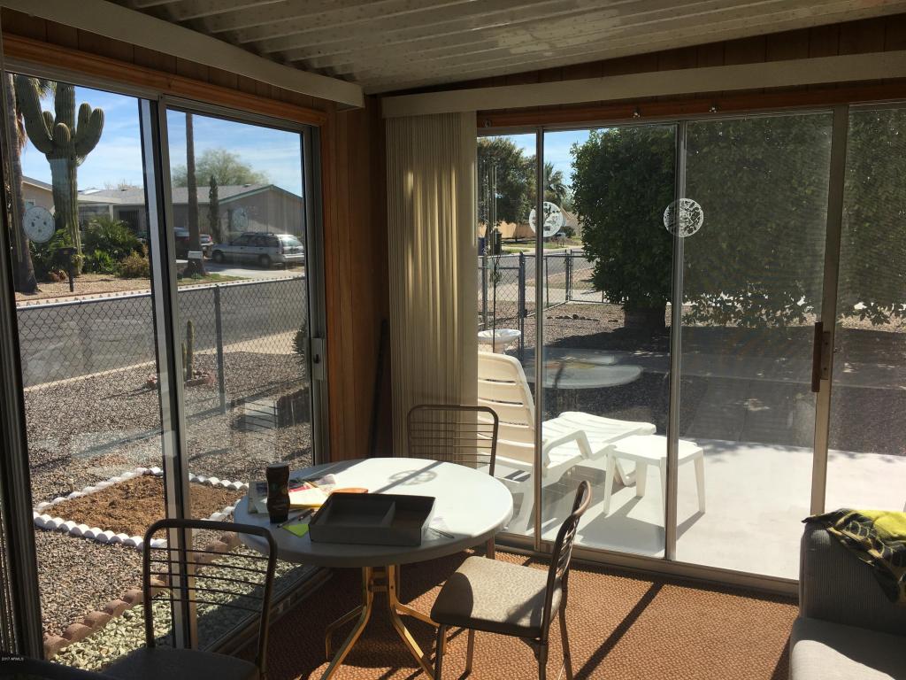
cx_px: 453
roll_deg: +0.5
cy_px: 340
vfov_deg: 48.2
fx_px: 759
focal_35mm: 29
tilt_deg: -7.6
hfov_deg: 61.7
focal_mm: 4.15
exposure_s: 1/1570
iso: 25
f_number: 2.2
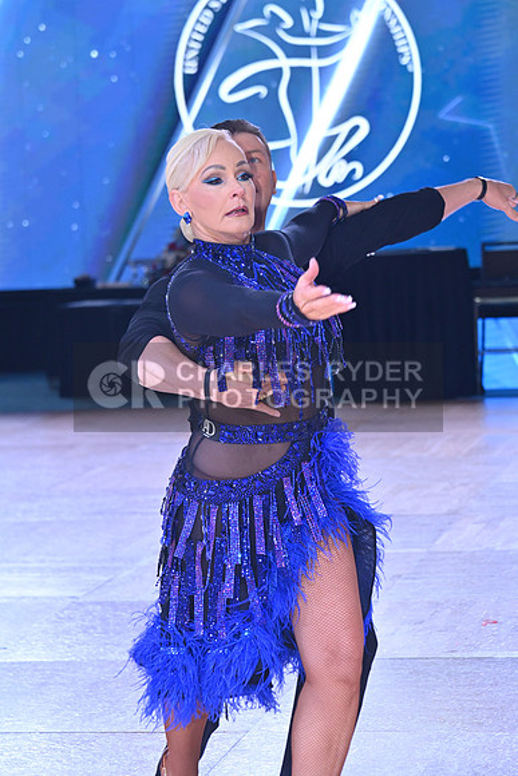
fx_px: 2588
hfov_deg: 11.4
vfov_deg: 17.1
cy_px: 388
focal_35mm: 120
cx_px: 259
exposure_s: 1/200
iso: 1600
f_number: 11
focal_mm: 120
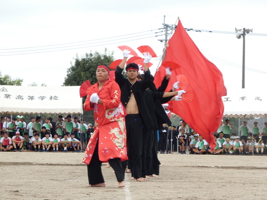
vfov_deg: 8.6
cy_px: 100
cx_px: 134
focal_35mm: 173
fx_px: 1334
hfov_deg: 11.4
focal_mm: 30.9
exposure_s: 1/80
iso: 80
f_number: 5.5
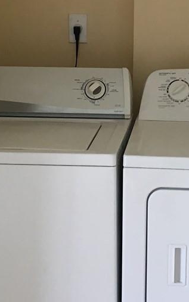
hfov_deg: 13.5
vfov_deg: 21.3
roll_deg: +1.4
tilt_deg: -10.0
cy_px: 97
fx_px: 799
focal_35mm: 97
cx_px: 128
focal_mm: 4.15
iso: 25
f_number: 2.2
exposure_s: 1/30
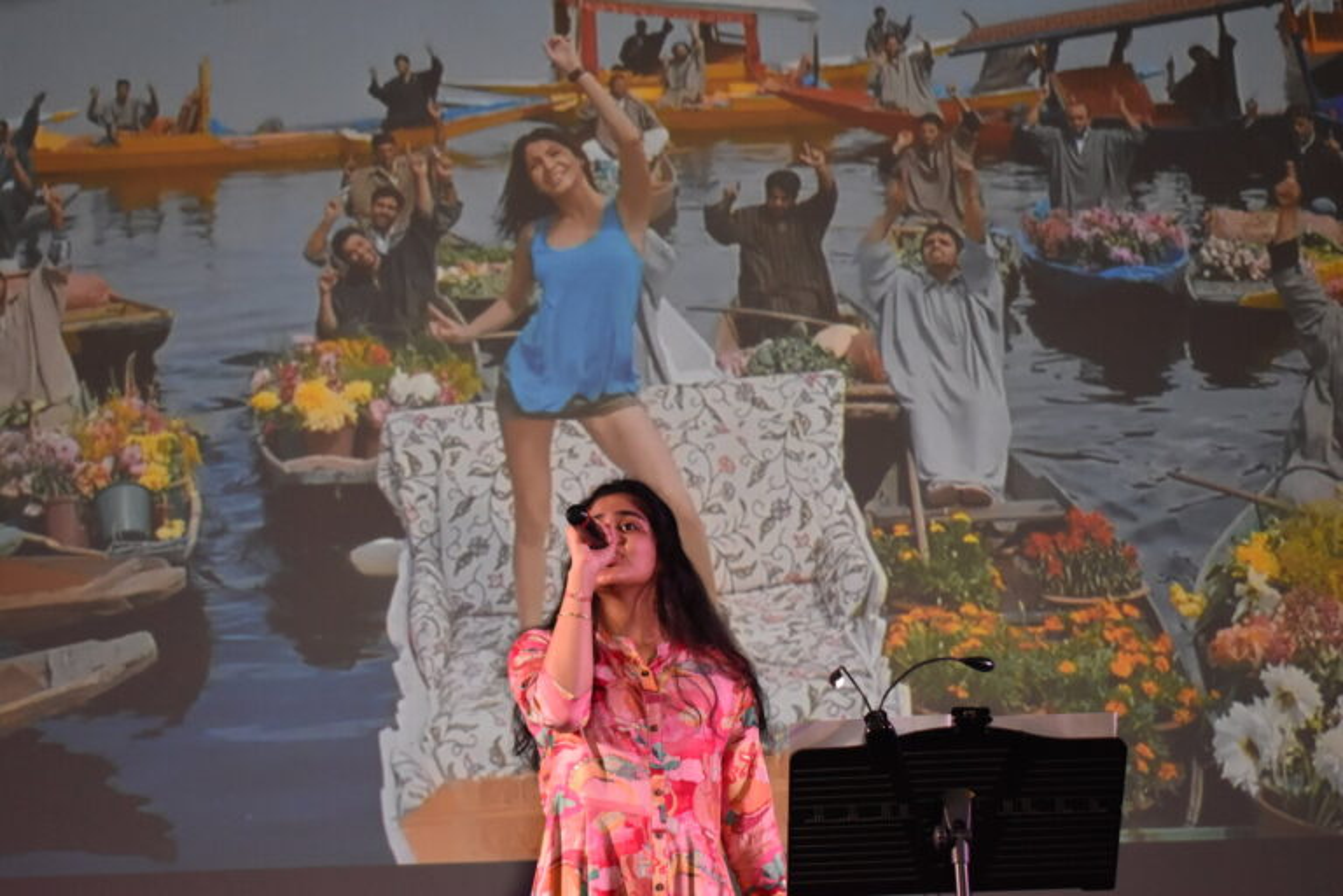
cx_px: 672
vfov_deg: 19.7
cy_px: 448
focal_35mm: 69
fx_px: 2574
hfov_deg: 29.2
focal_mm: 46
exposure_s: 1/60
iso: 2000
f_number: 5.3
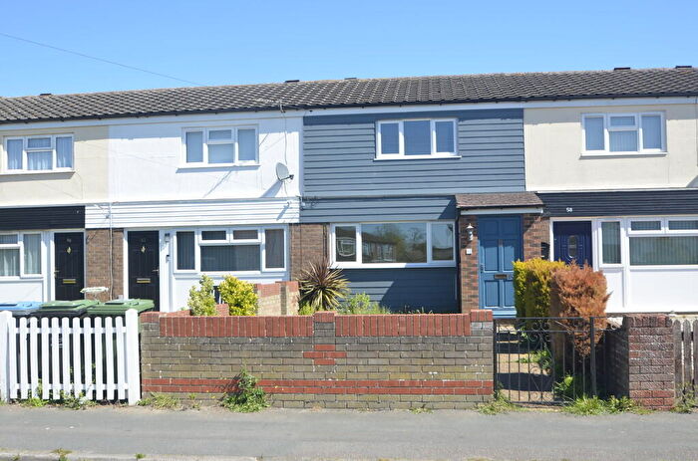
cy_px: 230
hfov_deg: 53.2
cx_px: 349
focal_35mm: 36
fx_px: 696
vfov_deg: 36.7
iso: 180
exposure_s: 1/250
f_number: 8
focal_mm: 24
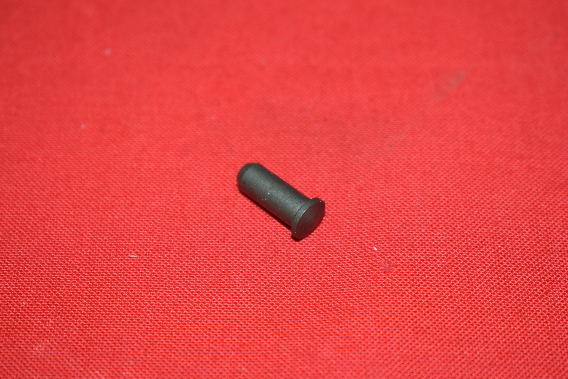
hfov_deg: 24.6
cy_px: 190
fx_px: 1302
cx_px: 284
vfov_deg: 16.6
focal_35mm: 82
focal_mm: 55
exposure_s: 1/125
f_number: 5.6
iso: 640
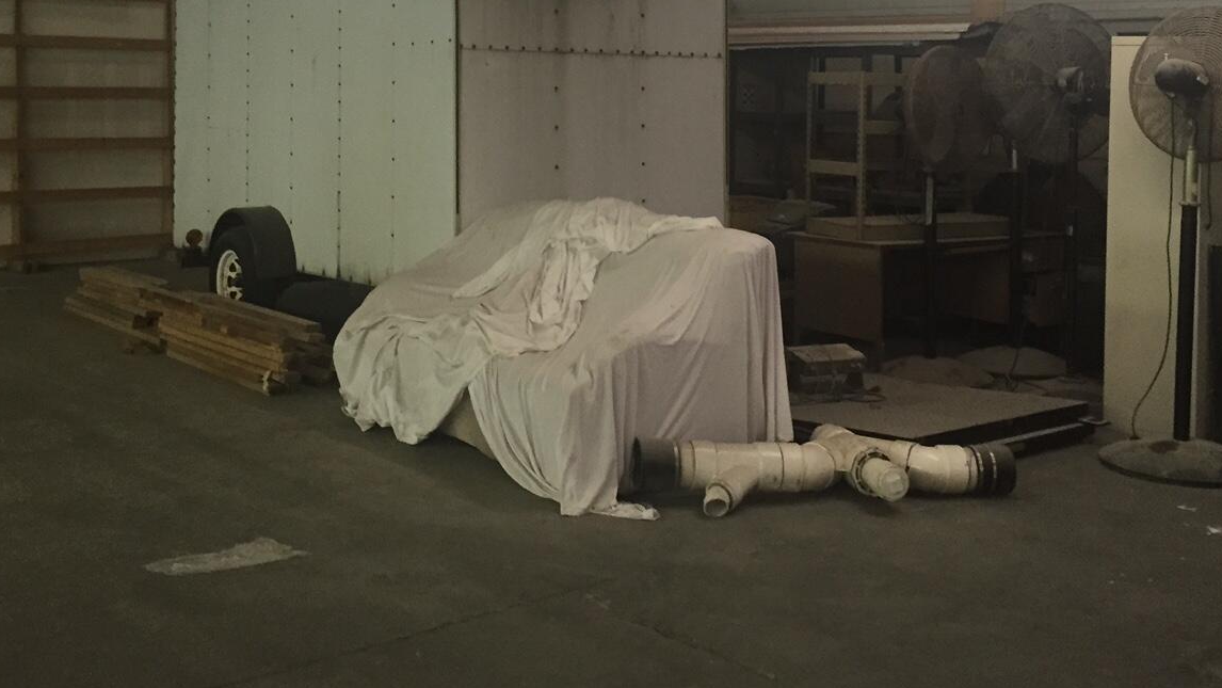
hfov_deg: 45.5
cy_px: 98
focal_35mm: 45
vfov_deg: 25.9
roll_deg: -1.6
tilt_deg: -0.4
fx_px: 1458
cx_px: 621
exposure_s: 1/17
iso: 250
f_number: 2.2
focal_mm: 4.15
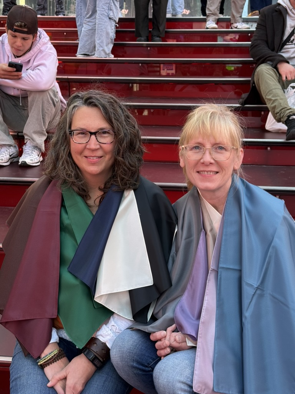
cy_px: 197
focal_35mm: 48
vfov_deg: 39.7
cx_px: 148
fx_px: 545
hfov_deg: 30.3
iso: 64
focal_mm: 6.76
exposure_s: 1/269
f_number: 1.78
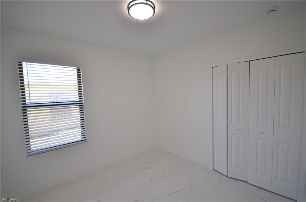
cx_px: 153
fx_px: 127
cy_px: 101
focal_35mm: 15
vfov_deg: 77.0
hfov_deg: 100.5
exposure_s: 1/100
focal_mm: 10
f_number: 5
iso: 400
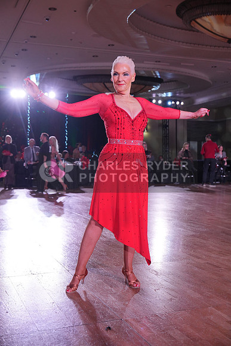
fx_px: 423
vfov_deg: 44.5
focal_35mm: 44
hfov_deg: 30.5
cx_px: 116
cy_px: 173
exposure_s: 1/500
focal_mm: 44
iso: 1600
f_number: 4
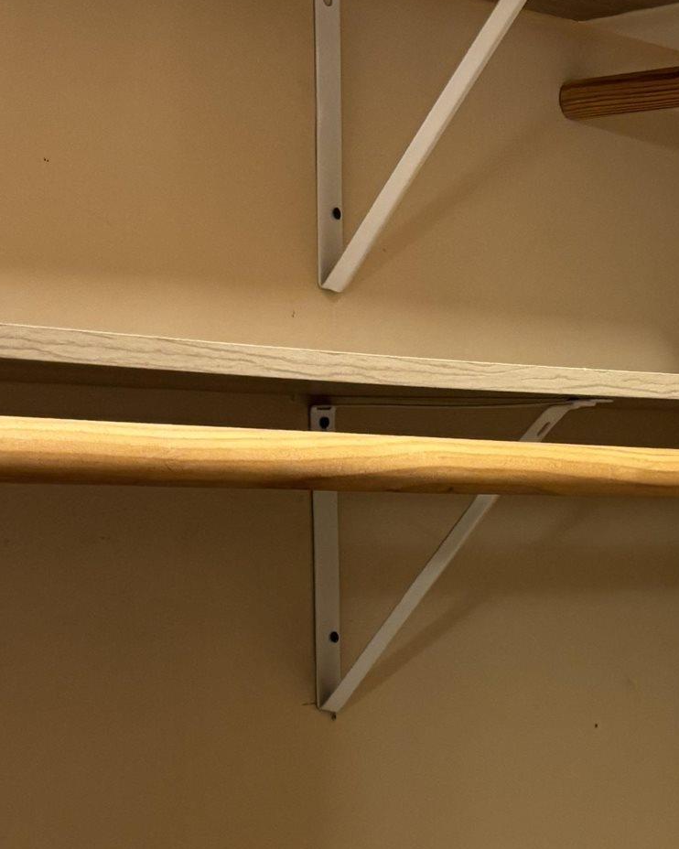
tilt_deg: -9.6
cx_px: 630
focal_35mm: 84
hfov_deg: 17.9
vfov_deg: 22.1
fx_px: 2111
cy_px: 794
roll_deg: -0.6
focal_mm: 5.96
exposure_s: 1/60
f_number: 1.6
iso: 250
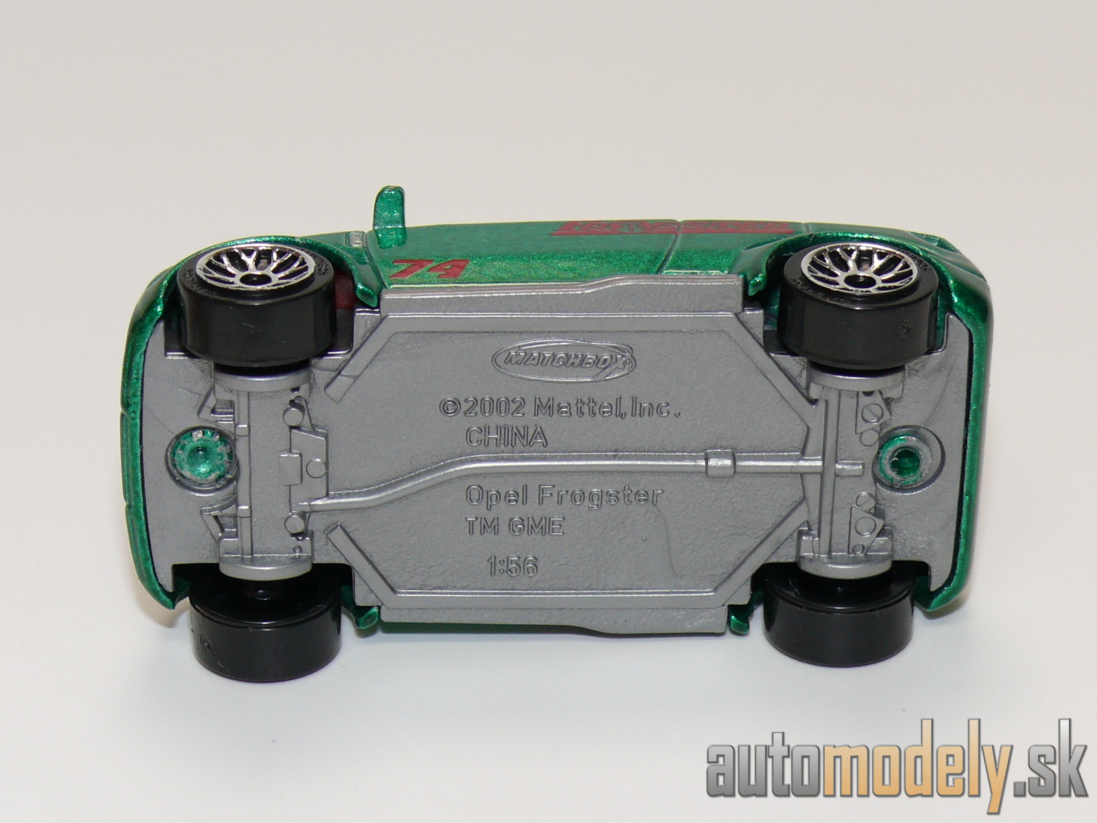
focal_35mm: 112
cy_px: 412
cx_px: 548
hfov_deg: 17.6
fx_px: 3549
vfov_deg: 13.2
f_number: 4
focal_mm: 14.1
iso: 100
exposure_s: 1/30
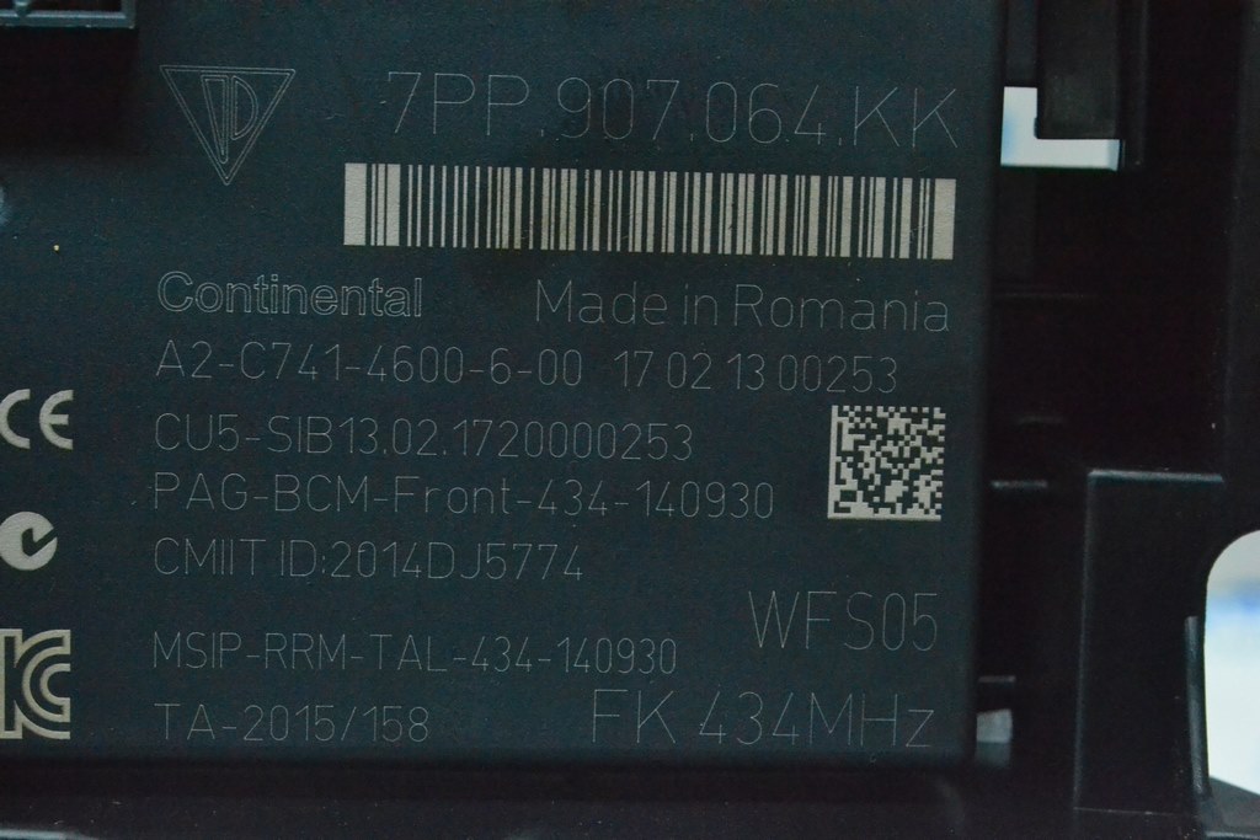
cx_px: 630
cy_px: 420
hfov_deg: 24.6
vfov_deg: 16.6
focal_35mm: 82
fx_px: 2888
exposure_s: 1/160
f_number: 10
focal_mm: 55
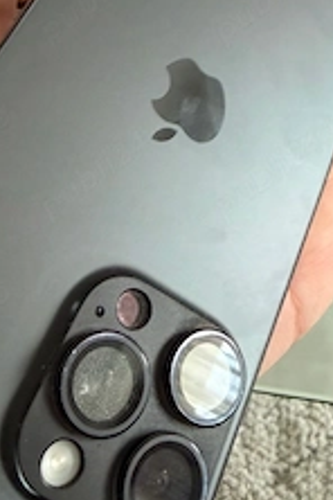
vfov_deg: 43.3
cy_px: 189
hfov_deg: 29.9
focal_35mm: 45
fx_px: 624
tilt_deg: -51.3
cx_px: 158
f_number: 2.2
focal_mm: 2.22
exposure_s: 1/60
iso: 400
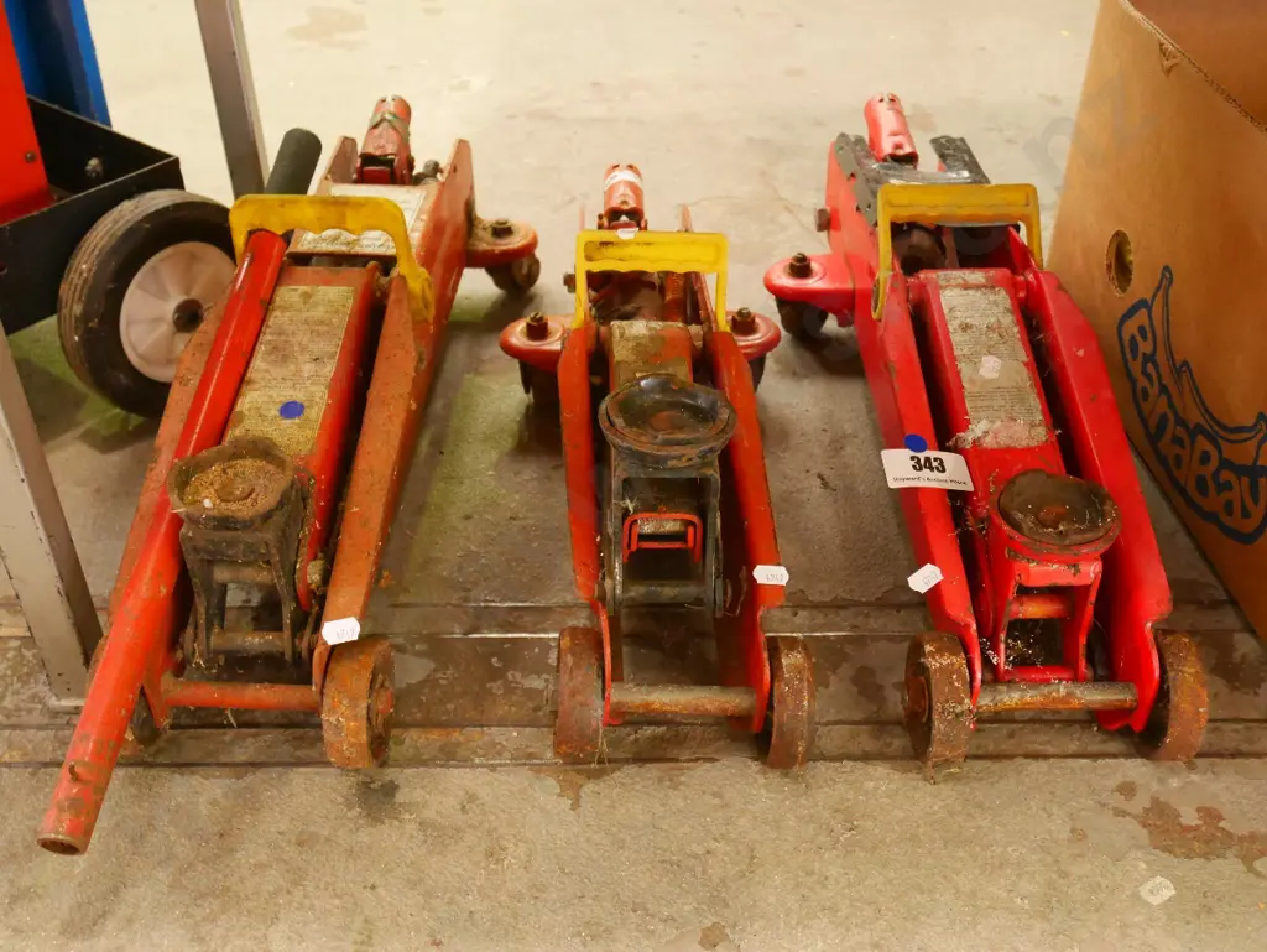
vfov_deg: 37.8
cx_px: 634
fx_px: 1392
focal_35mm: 38
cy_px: 476
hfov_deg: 49.0
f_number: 4.3
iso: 3200
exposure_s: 1/30
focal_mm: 19
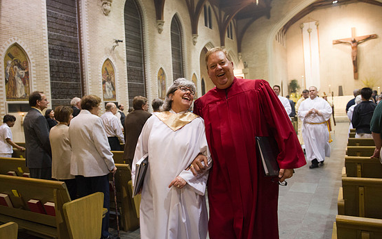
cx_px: 182
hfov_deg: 64.6
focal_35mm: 29
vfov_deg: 43.2
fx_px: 302
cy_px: 114
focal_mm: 27
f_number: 3.5
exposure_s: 1/80
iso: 2000
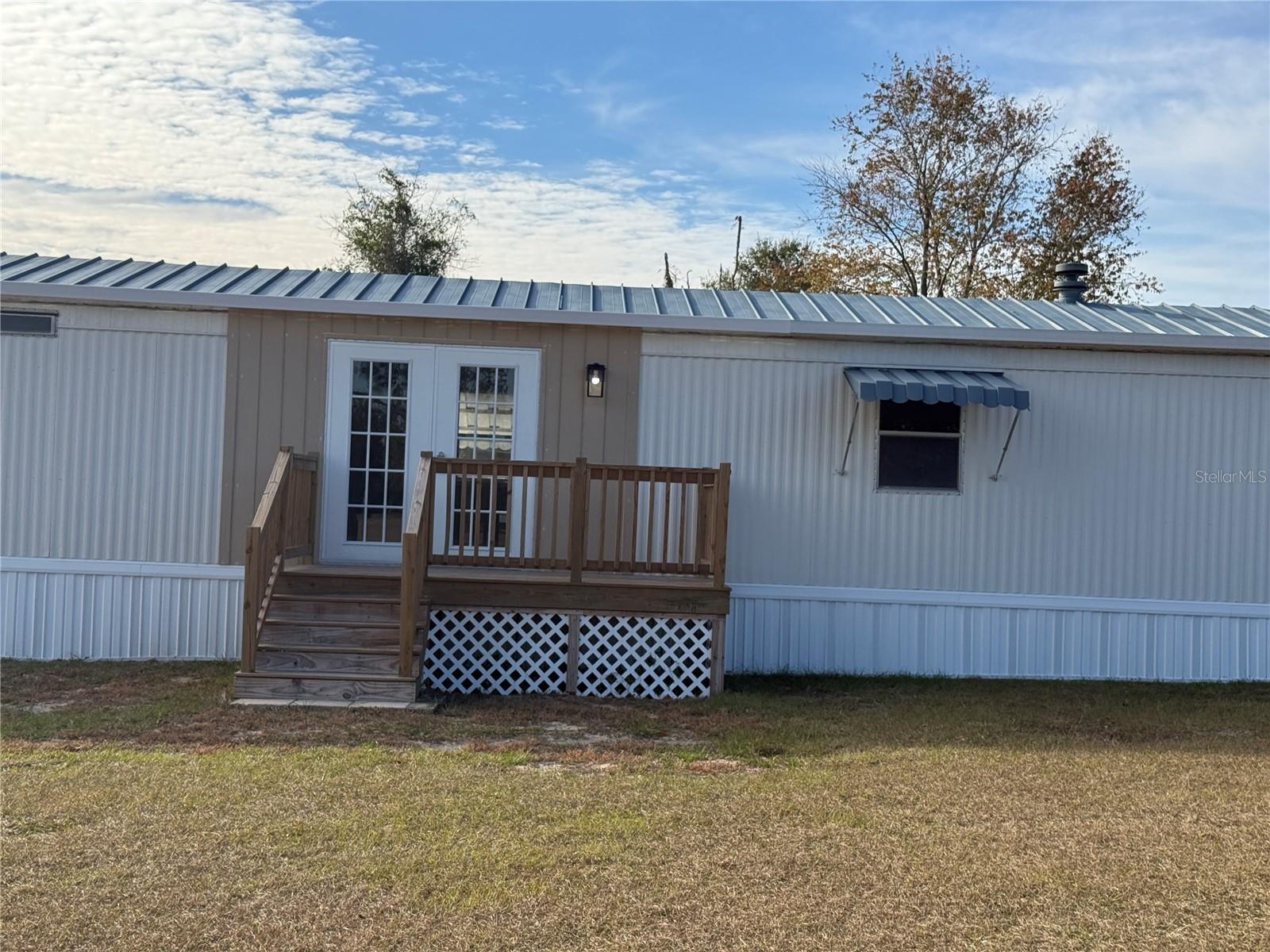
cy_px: 476
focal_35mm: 48
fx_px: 1761
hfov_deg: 39.7
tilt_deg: +0.3
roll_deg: -2.2
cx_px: 635
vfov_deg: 30.3
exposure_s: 1/4587
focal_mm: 6.76
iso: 100
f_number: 1.78
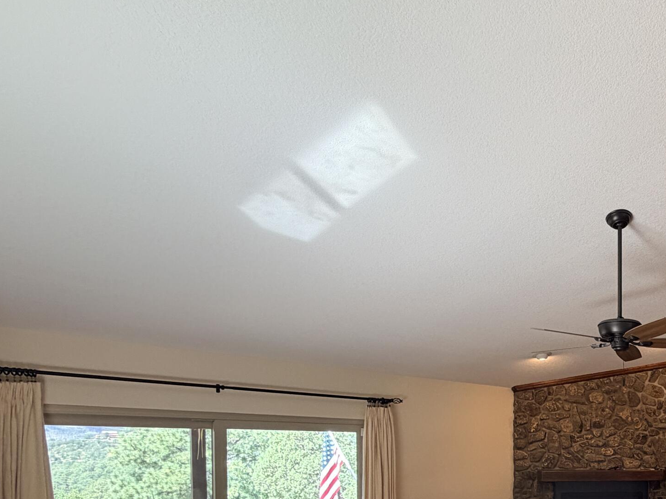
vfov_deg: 43.5
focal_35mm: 29
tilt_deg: -2.0
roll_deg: +0.0
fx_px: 558
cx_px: 648
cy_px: 462
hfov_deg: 51.1
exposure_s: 1/120
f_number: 2.2
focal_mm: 2.22
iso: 160
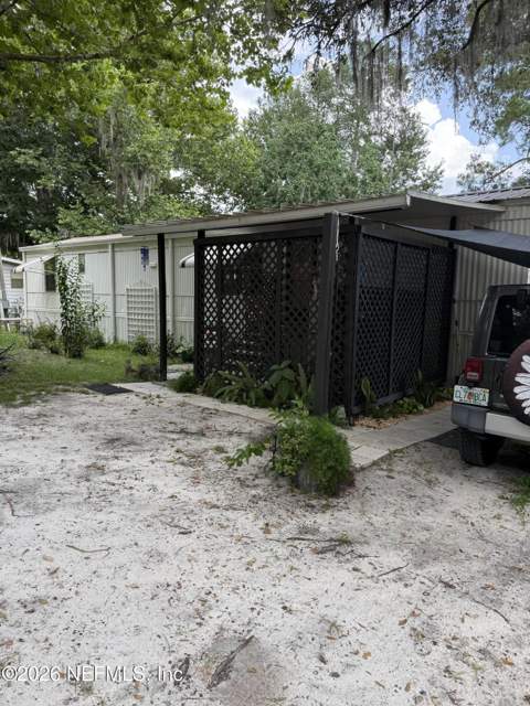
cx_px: 265
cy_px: 353
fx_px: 490
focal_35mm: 24
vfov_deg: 71.6
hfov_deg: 56.8
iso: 100
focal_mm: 6.76
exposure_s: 1/356
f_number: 1.78
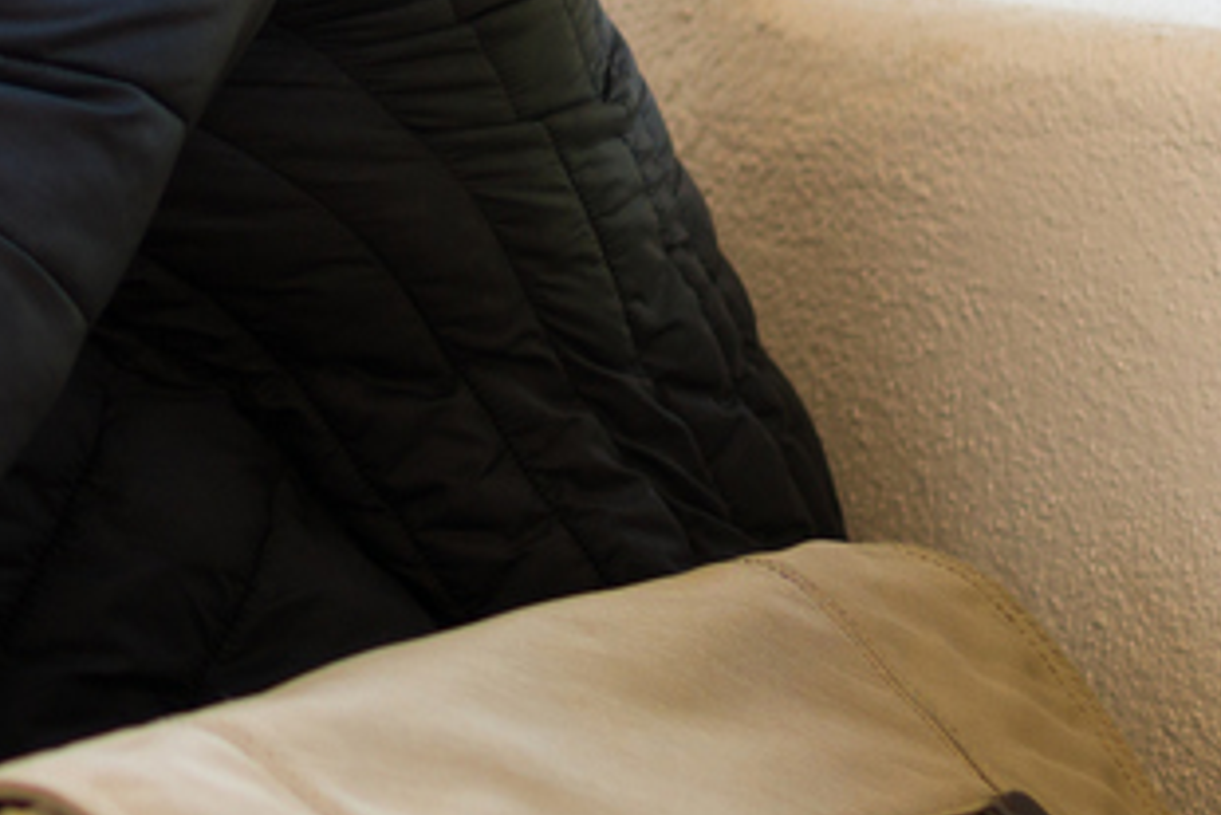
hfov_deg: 8.5
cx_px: -276
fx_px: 8109
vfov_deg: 5.7
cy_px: -31
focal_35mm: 239
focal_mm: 35
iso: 160
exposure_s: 1/160
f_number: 1.8
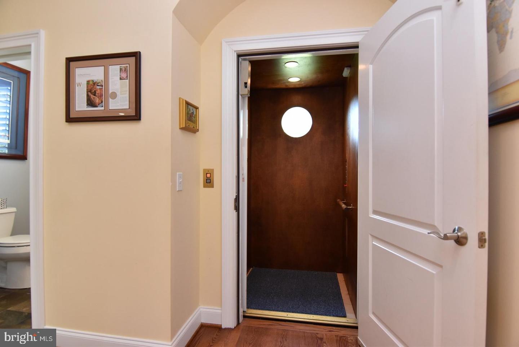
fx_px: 260
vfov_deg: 67.5
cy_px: 174
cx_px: 260
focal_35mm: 18
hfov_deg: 90.0
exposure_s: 1/40
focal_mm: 12
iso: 800
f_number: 5.6
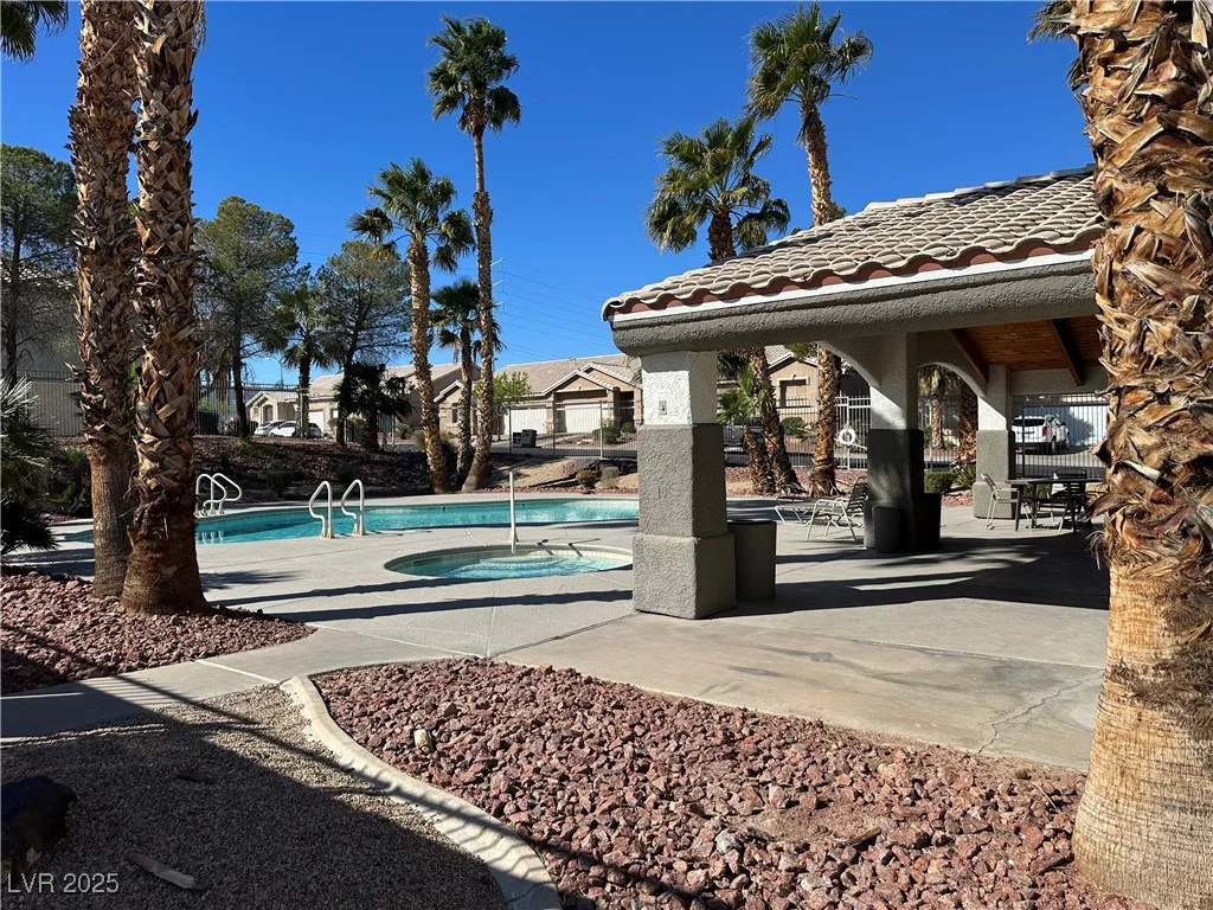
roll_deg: +0.8
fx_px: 841
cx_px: 606
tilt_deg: -0.7
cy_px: 455
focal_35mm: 24
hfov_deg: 71.6
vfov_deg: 56.8
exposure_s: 1/5000
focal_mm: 6.86
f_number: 1.78
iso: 80
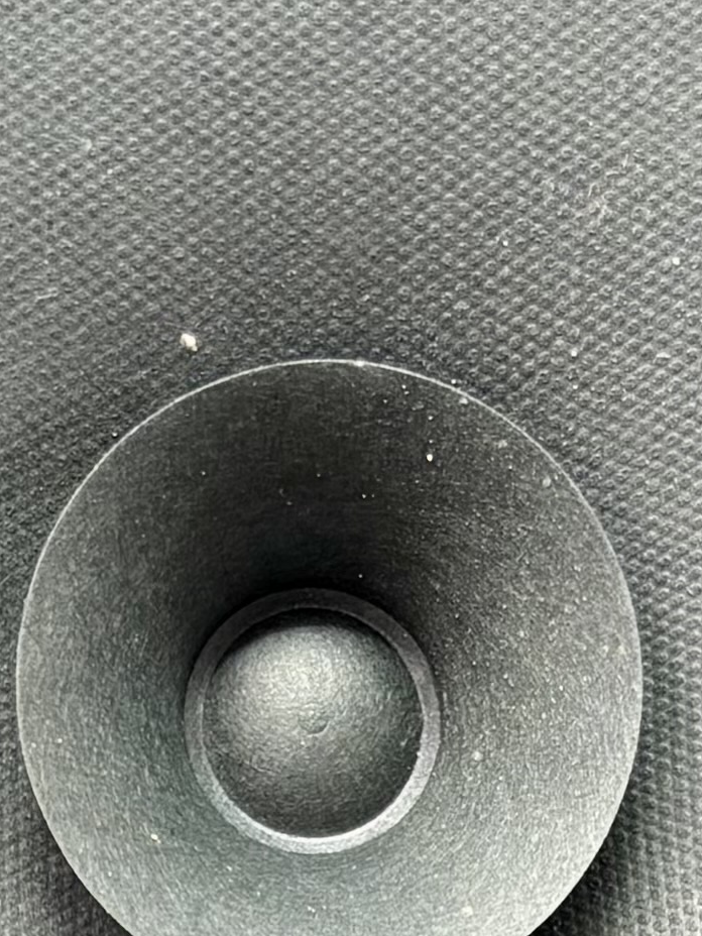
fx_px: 4326
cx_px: 344
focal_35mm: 160
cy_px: 1837
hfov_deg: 9.3
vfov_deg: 11.2
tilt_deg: -79.8
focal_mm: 5.96
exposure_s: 1/121
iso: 64
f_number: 1.6
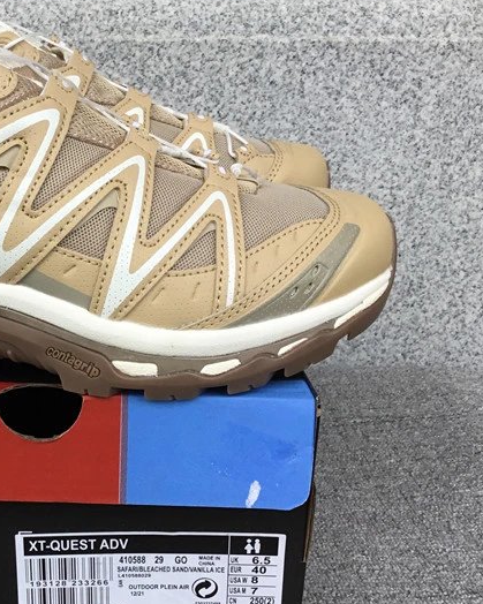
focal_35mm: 52
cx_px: 47
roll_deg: -0.1
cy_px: 335
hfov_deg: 28.0
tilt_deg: -22.3
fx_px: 929
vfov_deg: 36.0
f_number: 2.4
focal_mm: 3.3
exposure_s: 1/176
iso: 25
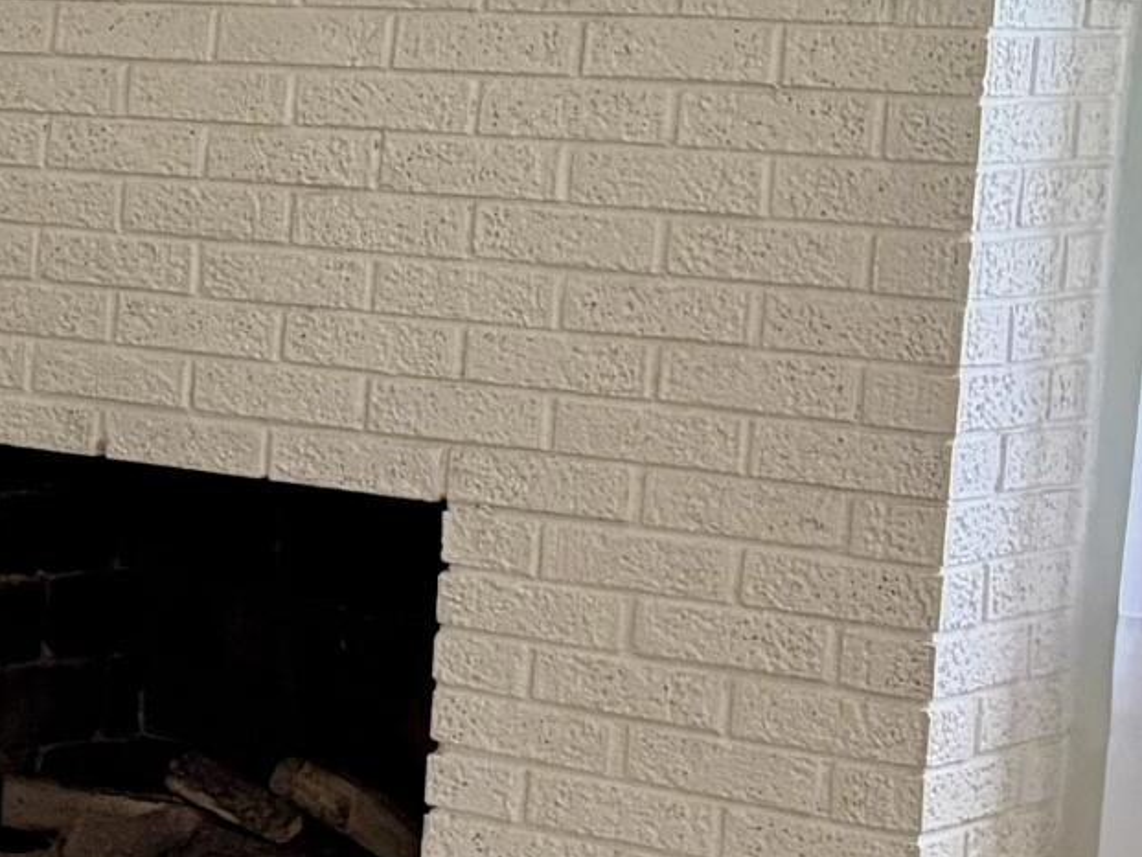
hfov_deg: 14.8
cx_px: -923
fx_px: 3828
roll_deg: -0.9
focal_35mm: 116
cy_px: 355
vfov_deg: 12.8
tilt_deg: -6.3
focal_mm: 6.76
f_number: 1.78
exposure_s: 1/60
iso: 500
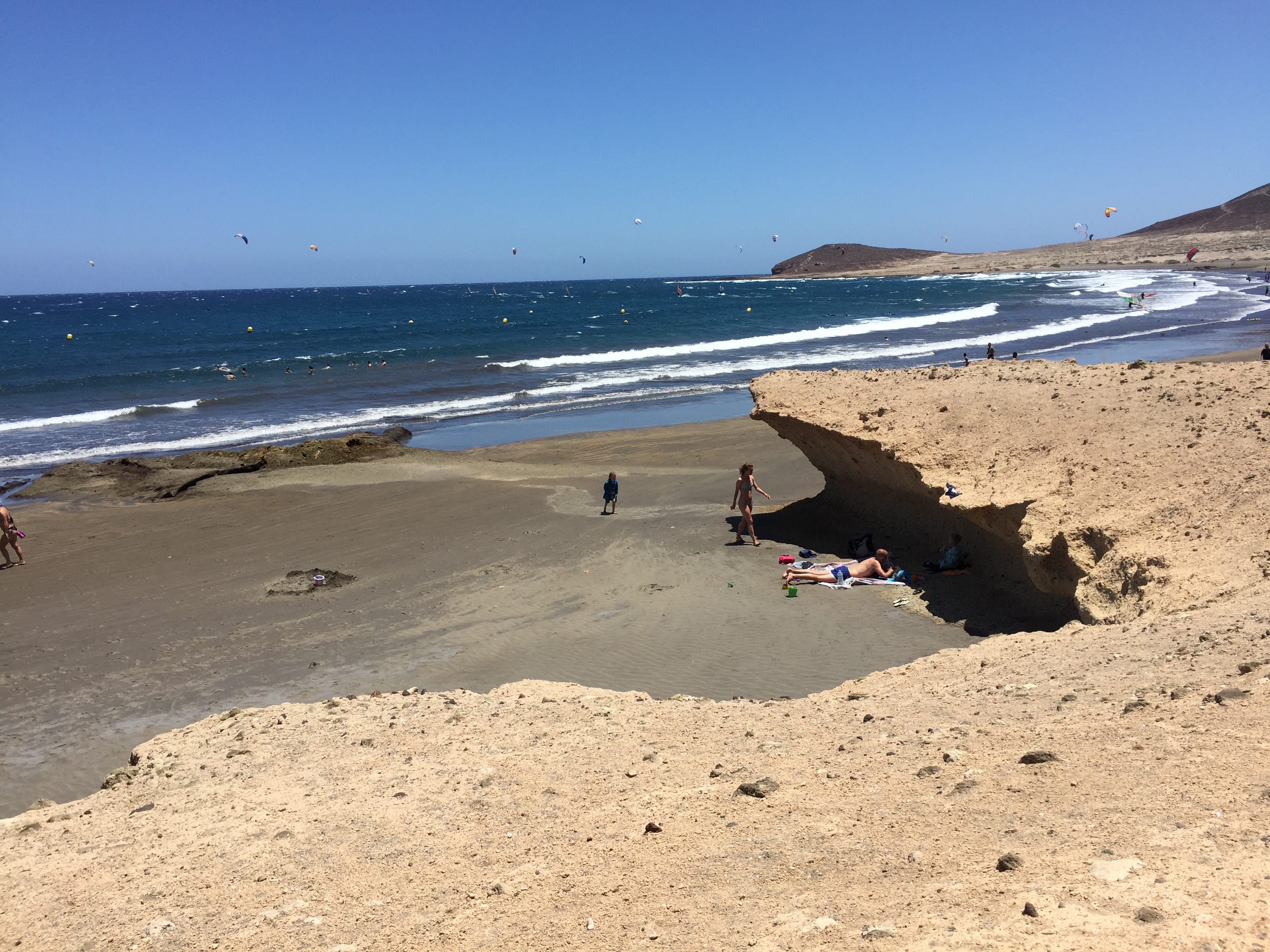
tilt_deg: -11.0
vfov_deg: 48.2
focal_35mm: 29
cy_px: 476
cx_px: 635
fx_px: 1064
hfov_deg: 61.7
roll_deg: -0.2
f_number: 2.2
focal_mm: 4.15
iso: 32
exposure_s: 1/2825
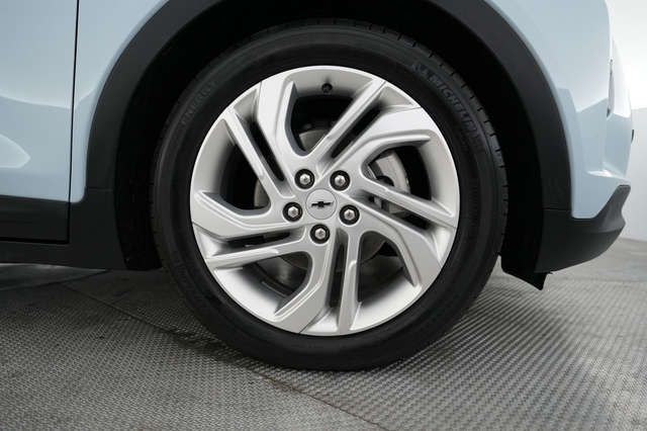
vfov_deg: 53.1
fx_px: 431
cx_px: 324
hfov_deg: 73.8
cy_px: 216
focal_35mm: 24
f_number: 2.8
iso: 2500
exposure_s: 1/160
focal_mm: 24
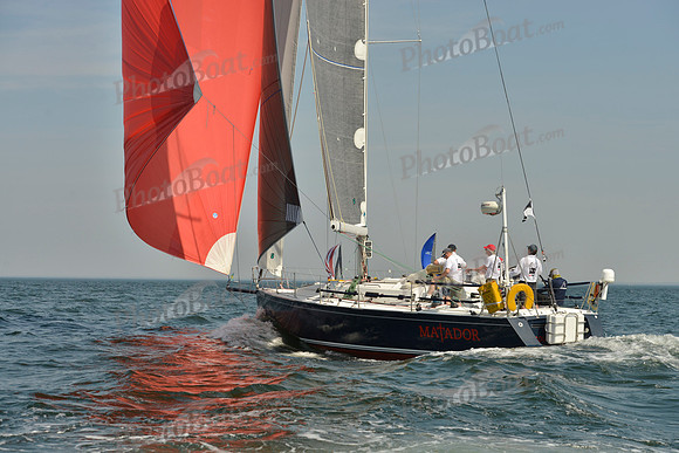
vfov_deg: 19.5
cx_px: 340
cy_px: 226
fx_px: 1321
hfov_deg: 28.8
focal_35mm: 70
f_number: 7.1
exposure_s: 1/1250
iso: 200
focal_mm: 70
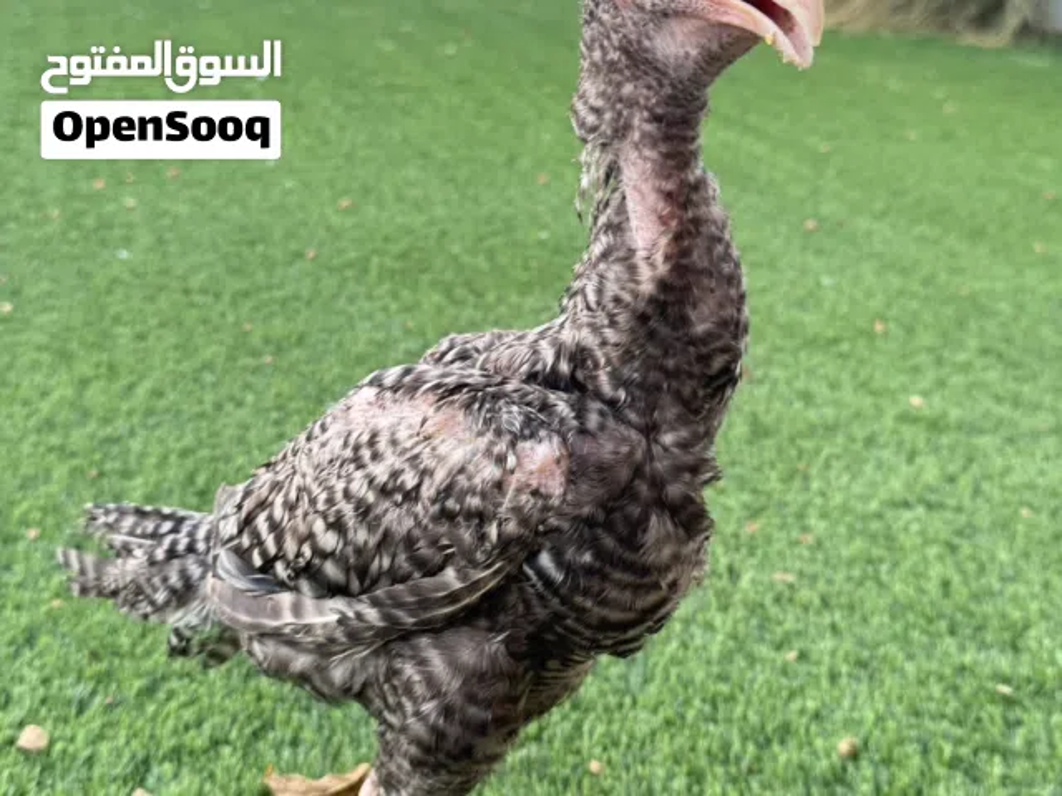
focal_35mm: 24
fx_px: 736
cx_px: 531
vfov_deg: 56.8
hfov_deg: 71.6
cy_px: 398
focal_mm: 6.76
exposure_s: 1/121
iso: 125
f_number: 1.78
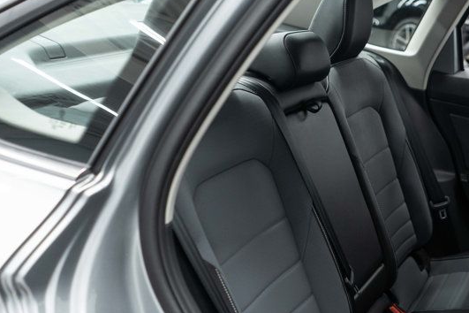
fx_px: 703
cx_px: 405
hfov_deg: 35.1
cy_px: 278
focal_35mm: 54
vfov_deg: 24.4
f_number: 3.2
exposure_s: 1/50
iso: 800
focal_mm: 28
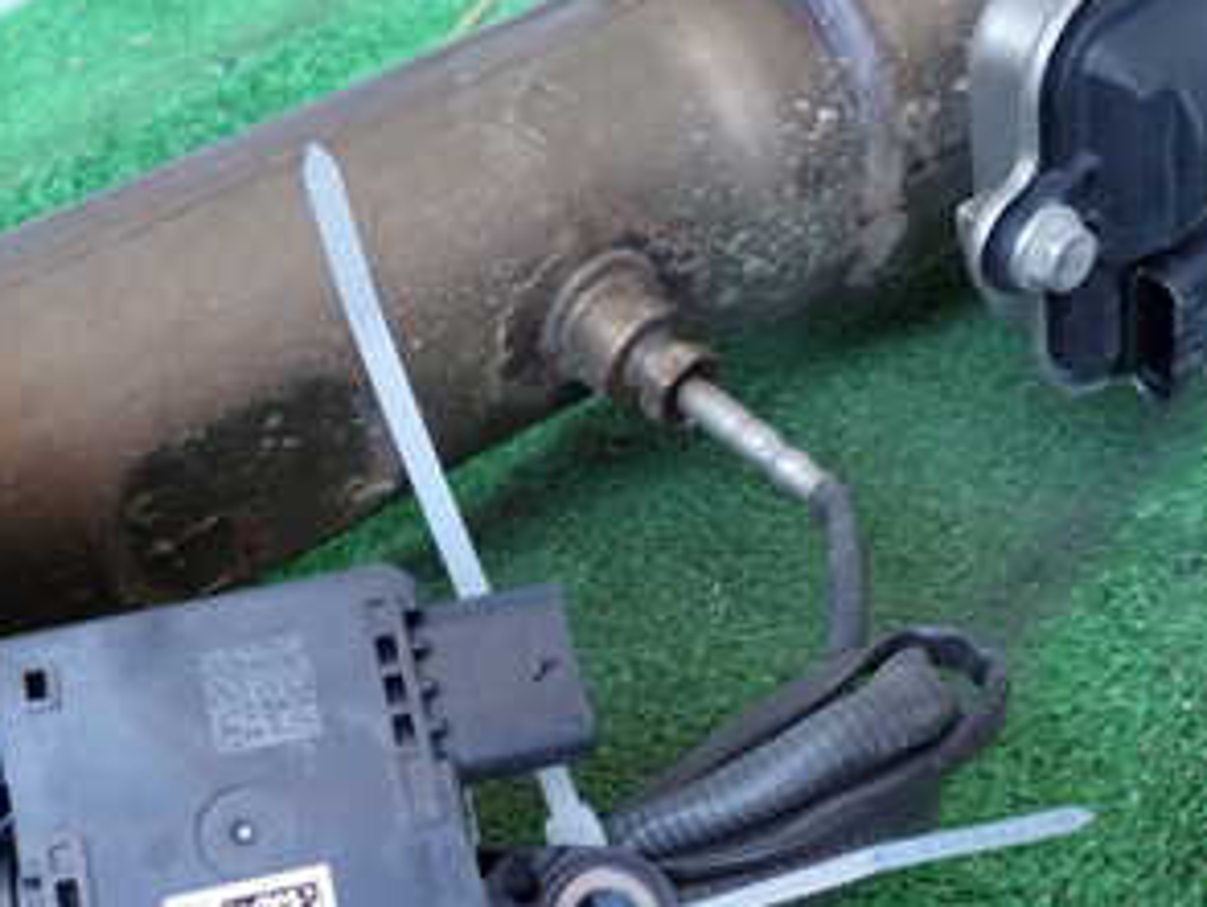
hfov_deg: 37.4
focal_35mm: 51
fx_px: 1780
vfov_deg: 28.5
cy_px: 587
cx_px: 530
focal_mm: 4.5
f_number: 2.8
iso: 200
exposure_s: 1/40
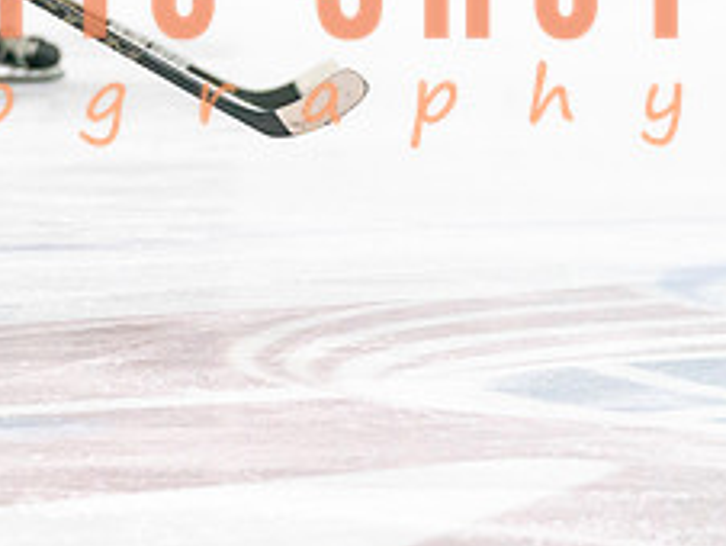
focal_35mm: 429
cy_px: -40
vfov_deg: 3.5
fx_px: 9007
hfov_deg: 4.6
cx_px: -109
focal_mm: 174
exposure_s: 1/1250
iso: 3200
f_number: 2.8
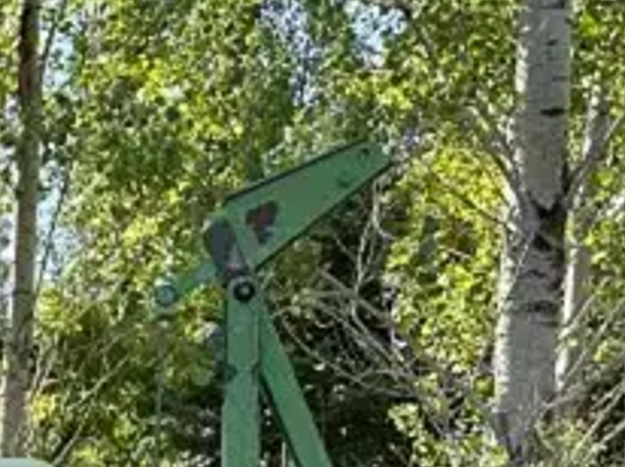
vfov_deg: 12.3
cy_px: 773
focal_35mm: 112
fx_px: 2020
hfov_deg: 13.7
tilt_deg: -5.1
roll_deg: -1.8
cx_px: -783
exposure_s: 1/1144
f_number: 1.78
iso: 80
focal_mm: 6.86
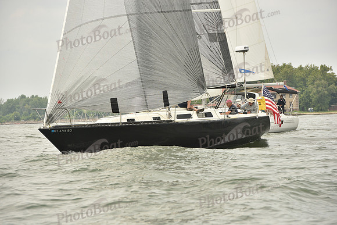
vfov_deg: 6.9
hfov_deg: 10.3
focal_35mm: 200
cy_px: 112
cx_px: 168
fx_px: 1873
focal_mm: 200
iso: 250
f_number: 9
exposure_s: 1/640
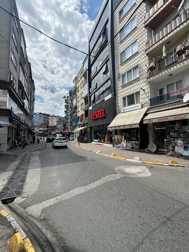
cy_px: 126
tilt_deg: +2.1
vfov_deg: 102.1
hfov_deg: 85.7
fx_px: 102
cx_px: 94
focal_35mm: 14
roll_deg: -1.2
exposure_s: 1/1553
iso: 50
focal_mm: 2.22
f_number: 2.2
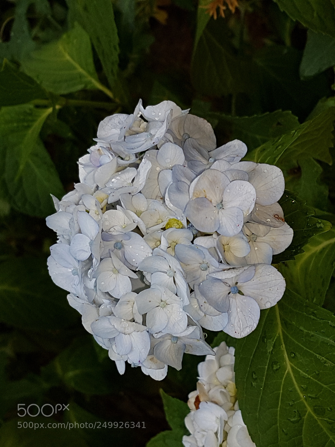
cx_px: 168
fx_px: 335
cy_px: 224
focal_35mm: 26
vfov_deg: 67.3
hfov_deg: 53.1
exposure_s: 1/600
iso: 40
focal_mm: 4.2
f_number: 1.7
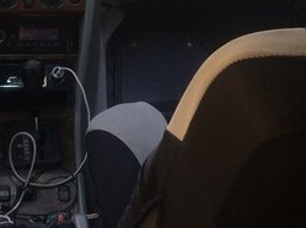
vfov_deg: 18.4
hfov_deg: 25.1
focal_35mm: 77
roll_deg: -2.1
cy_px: -20
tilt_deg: -19.4
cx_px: 76
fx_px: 680
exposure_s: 1/50
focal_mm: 4.15
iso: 40
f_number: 2.2
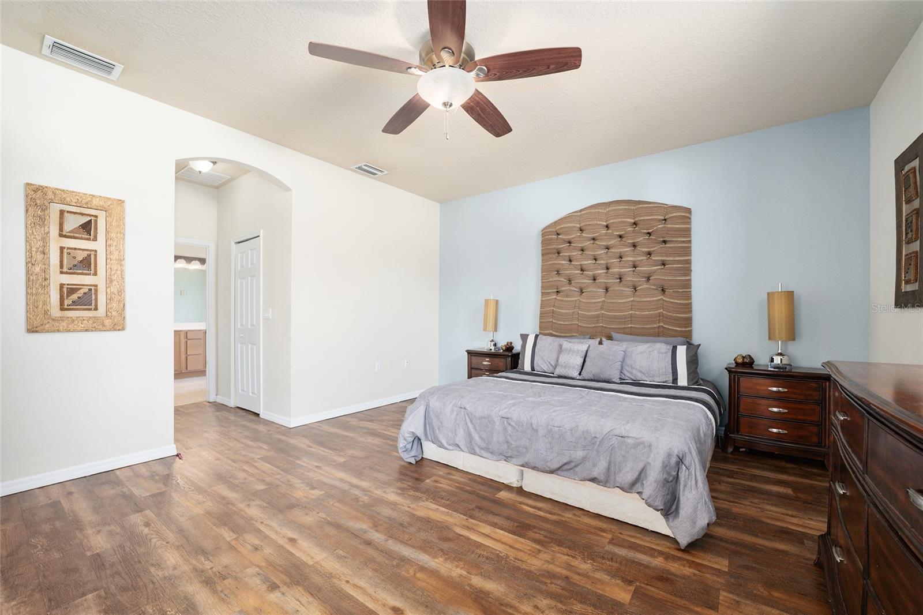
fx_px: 359
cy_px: 308
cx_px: 462
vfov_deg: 81.2
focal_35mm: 14
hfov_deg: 104.3
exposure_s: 1/5
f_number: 7.1
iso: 400
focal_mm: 14
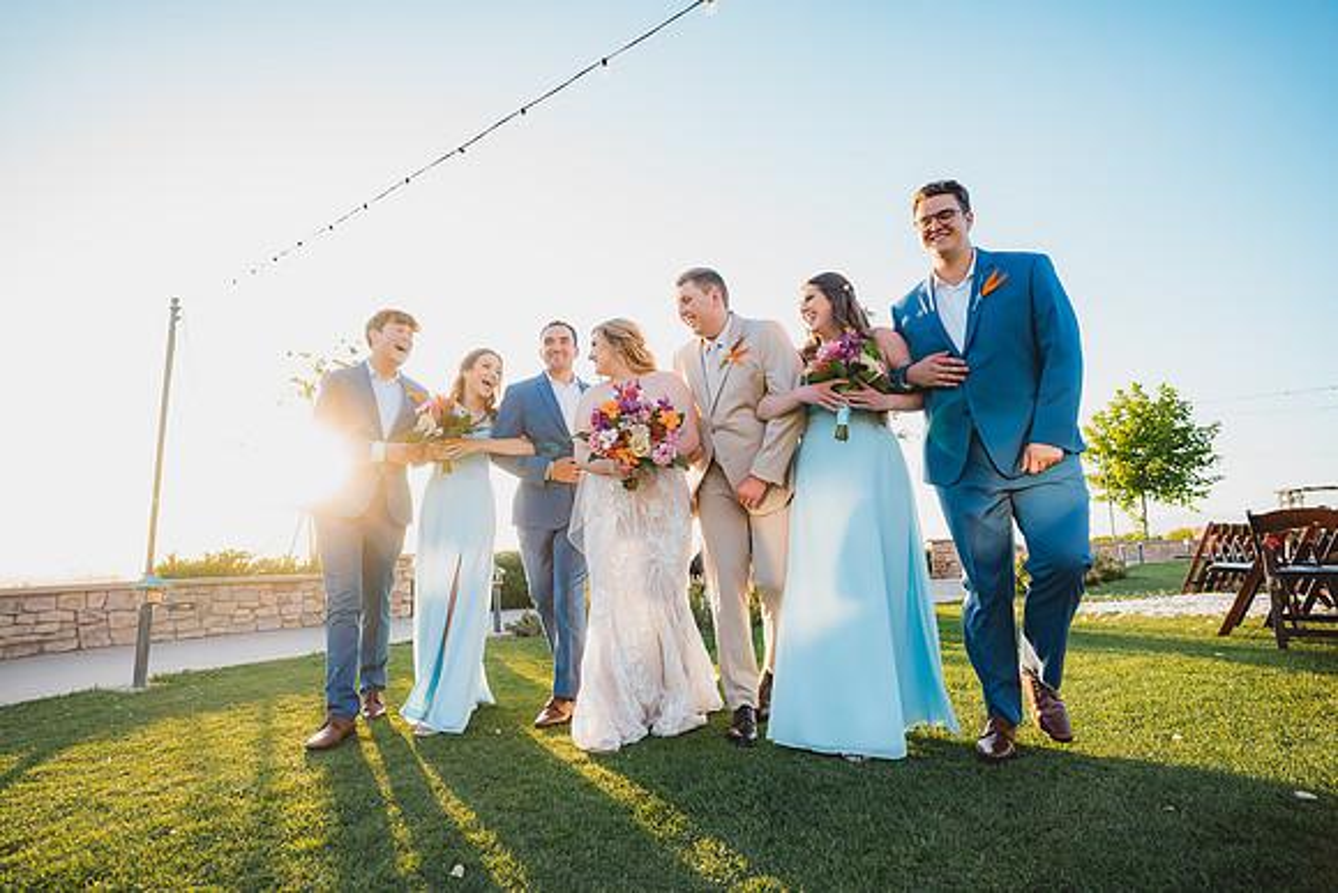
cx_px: 669
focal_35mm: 18
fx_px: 669
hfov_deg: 90.0
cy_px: 446
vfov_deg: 67.4
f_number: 2.8
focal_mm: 18
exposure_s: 1/160
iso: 125
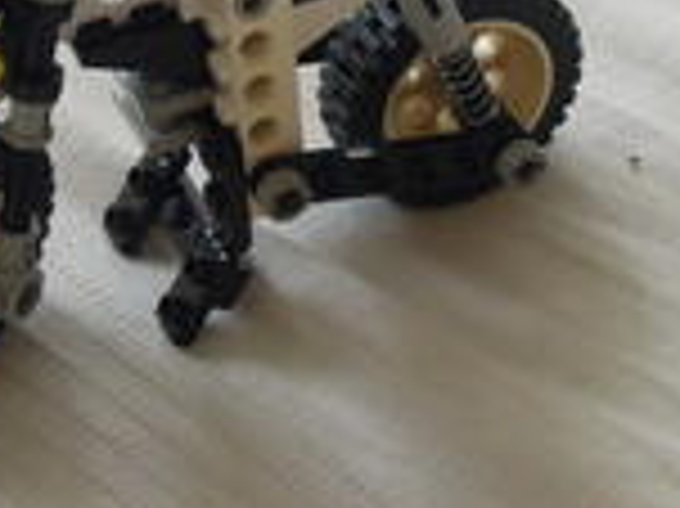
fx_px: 2336
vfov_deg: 12.3
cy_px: 54
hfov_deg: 16.5
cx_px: 239
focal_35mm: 119
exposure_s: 1/30
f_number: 3.7
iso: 800
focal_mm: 9
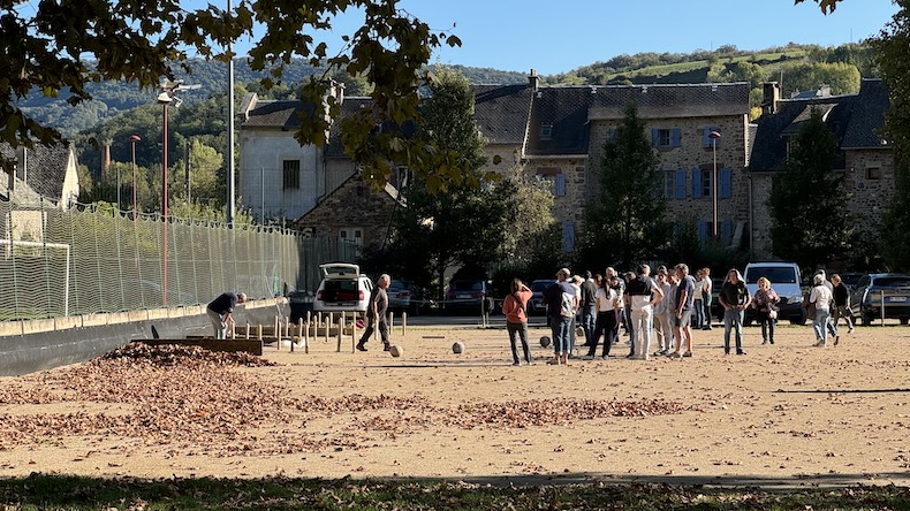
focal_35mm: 85
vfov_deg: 14.2
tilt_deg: +1.0
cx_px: 458
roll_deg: -0.2
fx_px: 2051
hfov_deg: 25.0
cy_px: 270
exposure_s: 1/319
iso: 25
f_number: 2.8
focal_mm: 9
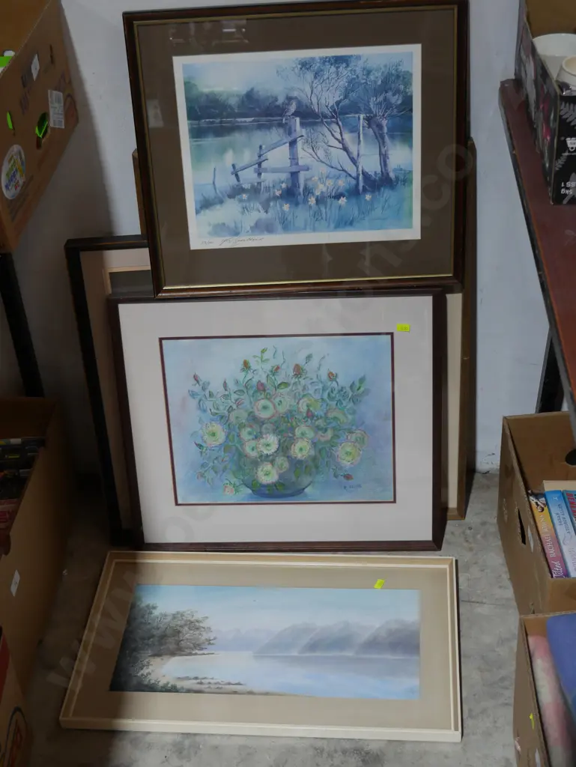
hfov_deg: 29.1
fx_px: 1108
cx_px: 288
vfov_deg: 38.2
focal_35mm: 50
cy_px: 384
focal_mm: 25
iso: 800
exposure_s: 1/60
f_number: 5.3
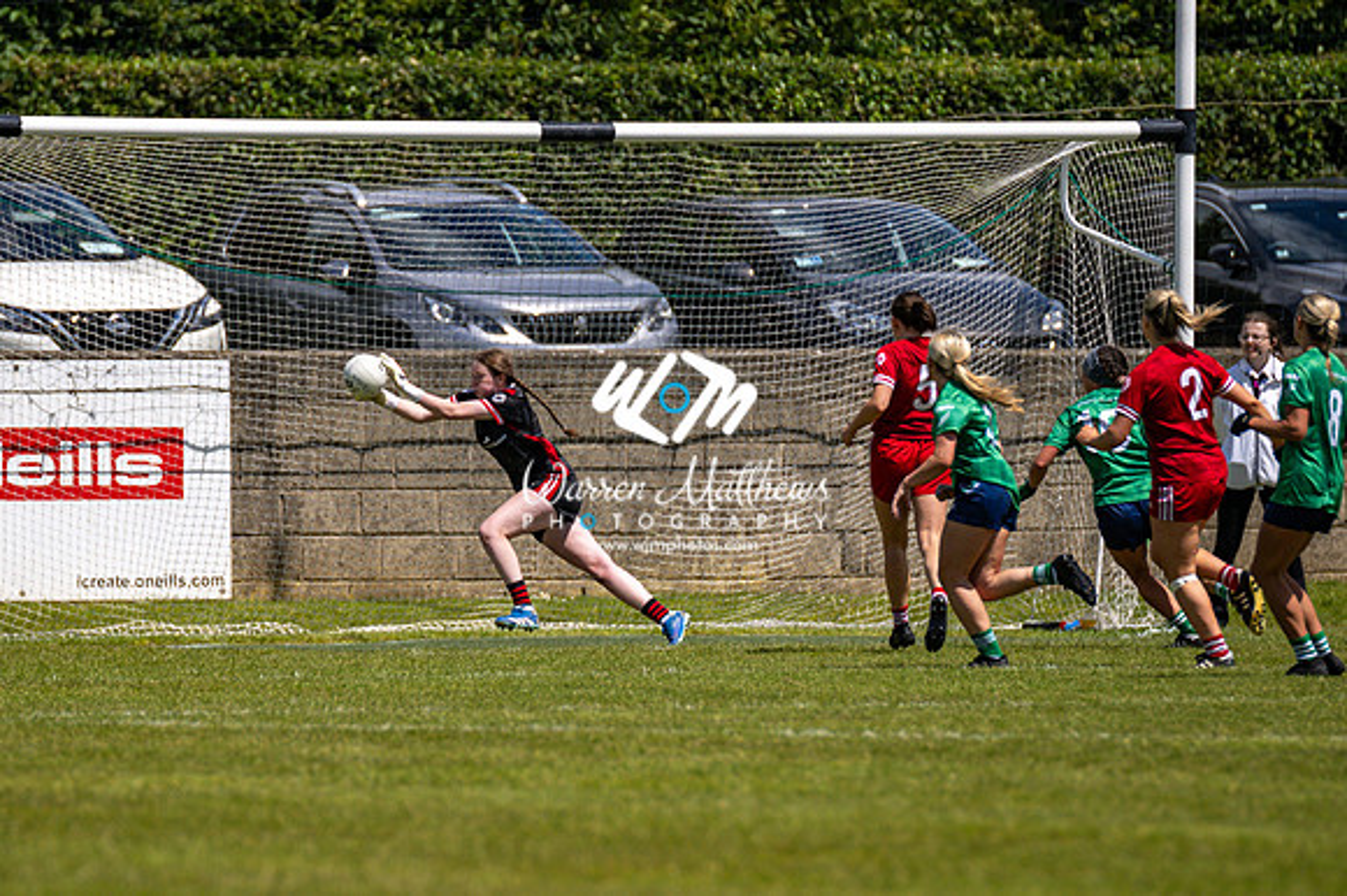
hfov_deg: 3.8
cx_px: 526
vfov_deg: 2.5
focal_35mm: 549
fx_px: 20518
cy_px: 513
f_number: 2.8
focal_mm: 300
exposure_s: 1/6400
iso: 110
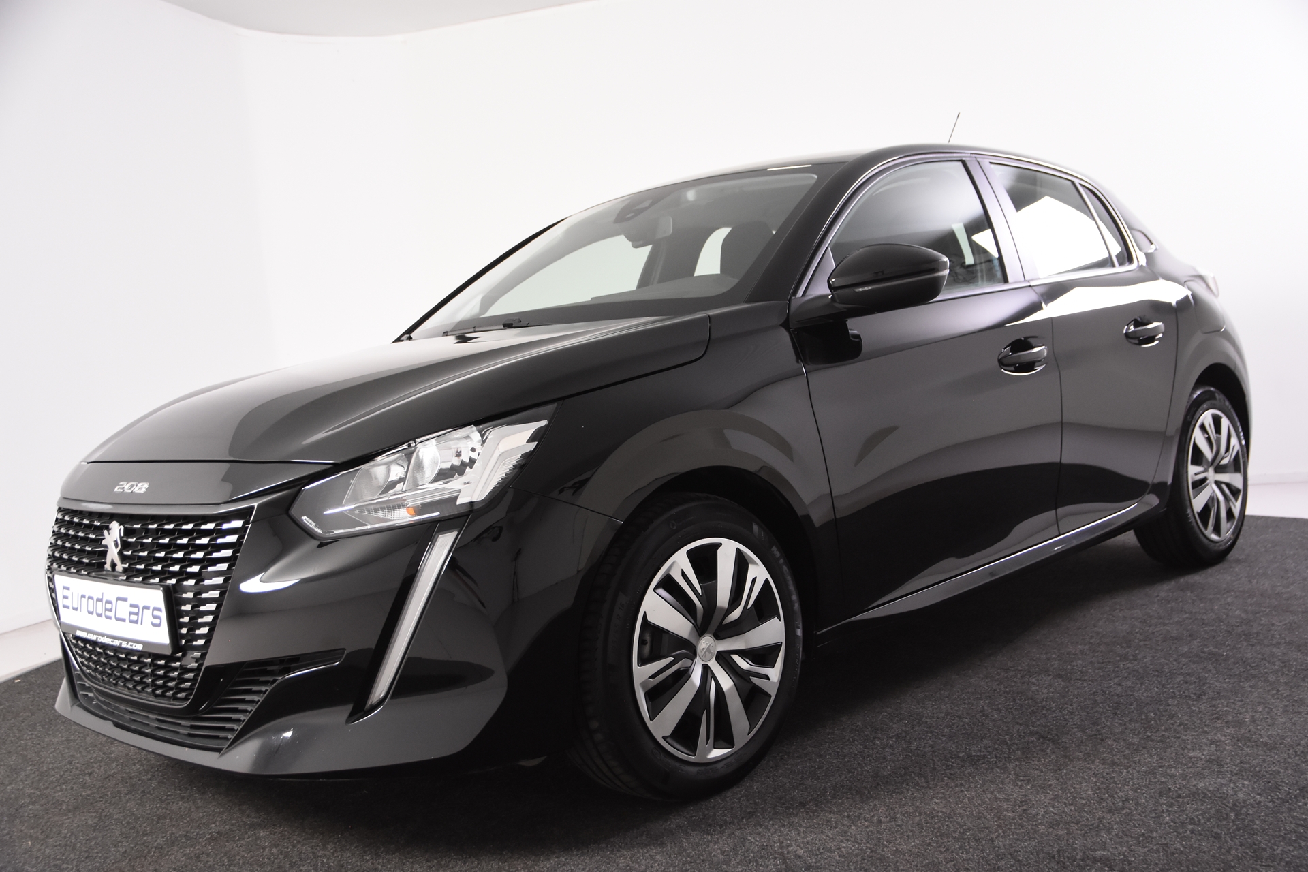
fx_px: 1308
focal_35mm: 36
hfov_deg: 53.1
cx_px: 654
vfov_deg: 36.9
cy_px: 436
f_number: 4
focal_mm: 24
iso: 1600
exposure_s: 1/60
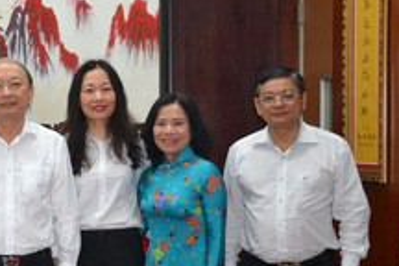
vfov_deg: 13.0
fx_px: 1164
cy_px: 170
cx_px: -55
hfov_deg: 18.6
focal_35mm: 105
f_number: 4
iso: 1250
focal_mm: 28
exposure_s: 1/60
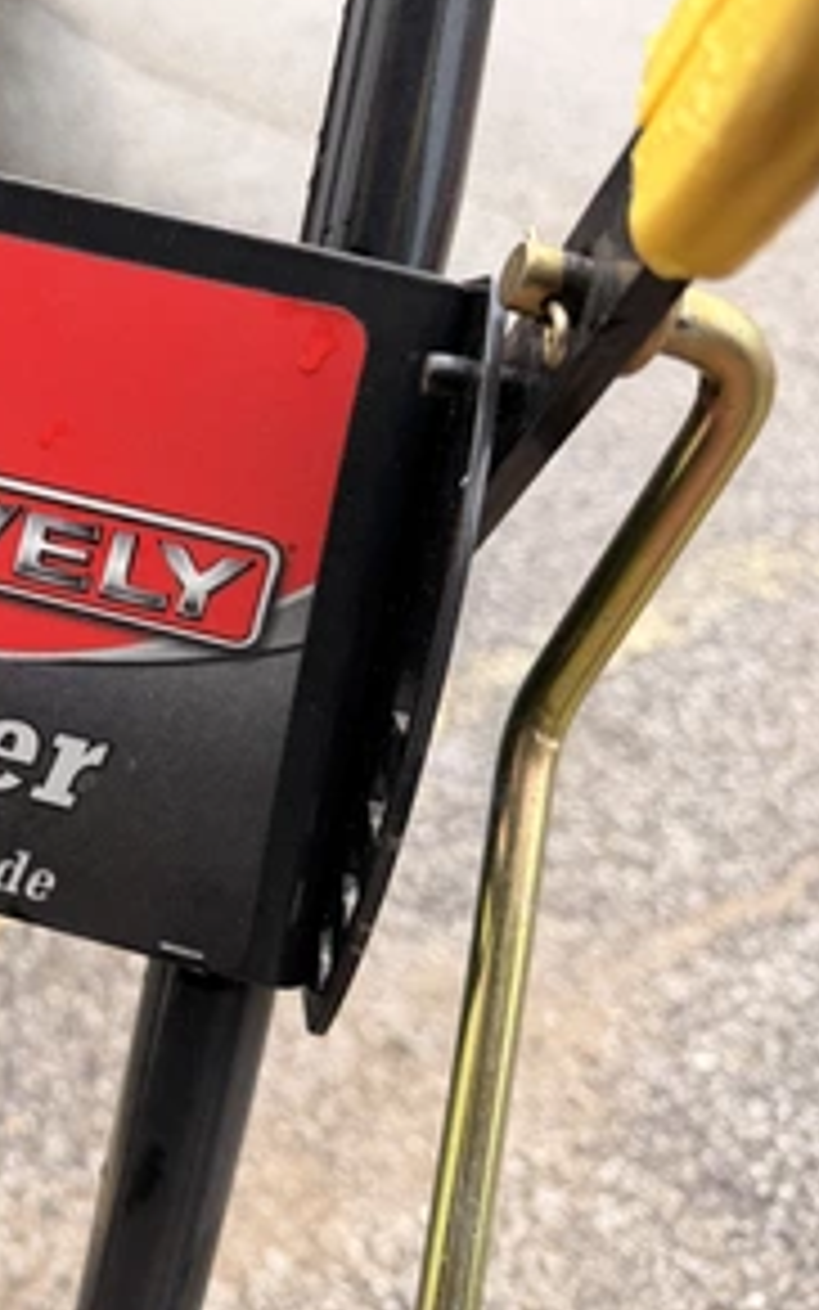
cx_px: 4
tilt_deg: -42.9
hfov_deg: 33.3
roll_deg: -3.2
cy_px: 639
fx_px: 1249
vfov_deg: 55.3
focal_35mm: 35
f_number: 1.78
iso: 80
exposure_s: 1/393
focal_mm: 6.76
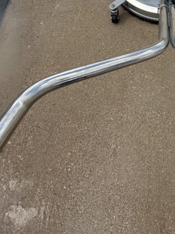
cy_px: 42
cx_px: 162
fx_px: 236
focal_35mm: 35
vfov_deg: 49.1
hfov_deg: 37.6
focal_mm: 2.22
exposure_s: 1/1247
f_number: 2.2
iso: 40
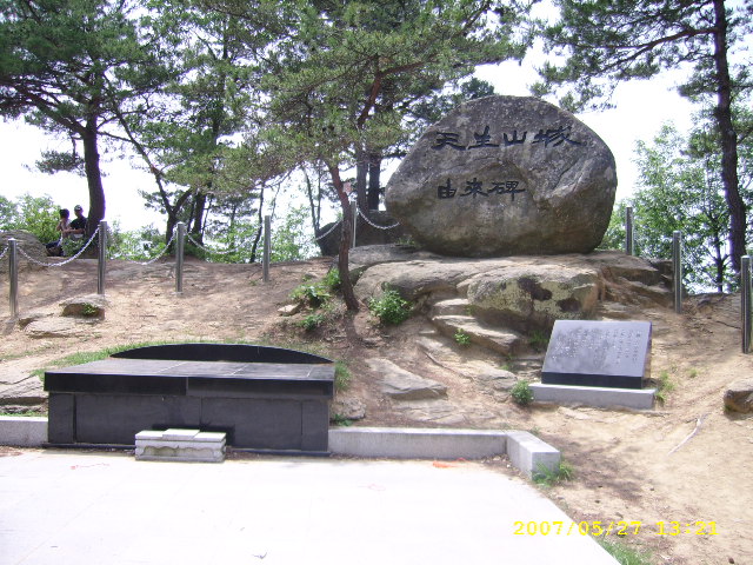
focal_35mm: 35
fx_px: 761
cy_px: 282
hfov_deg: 52.6
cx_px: 376
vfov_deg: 40.7
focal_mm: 5.95
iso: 50
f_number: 2.8
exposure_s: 1/500
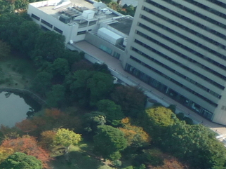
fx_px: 633
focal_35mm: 97
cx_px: -157
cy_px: 178
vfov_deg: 14.9
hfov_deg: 17.3
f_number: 2.8
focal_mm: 4.4
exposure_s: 1/320
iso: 100
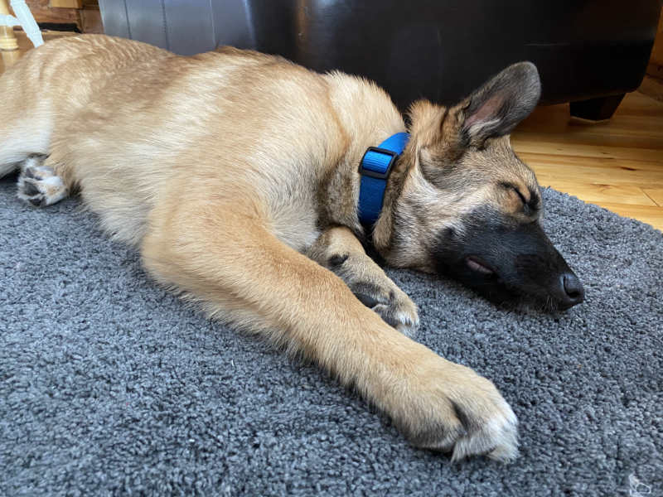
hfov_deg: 67.3
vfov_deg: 53.1
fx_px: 498
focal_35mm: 26
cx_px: 332
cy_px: 248
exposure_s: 1/40
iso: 400
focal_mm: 4.2
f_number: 1.8
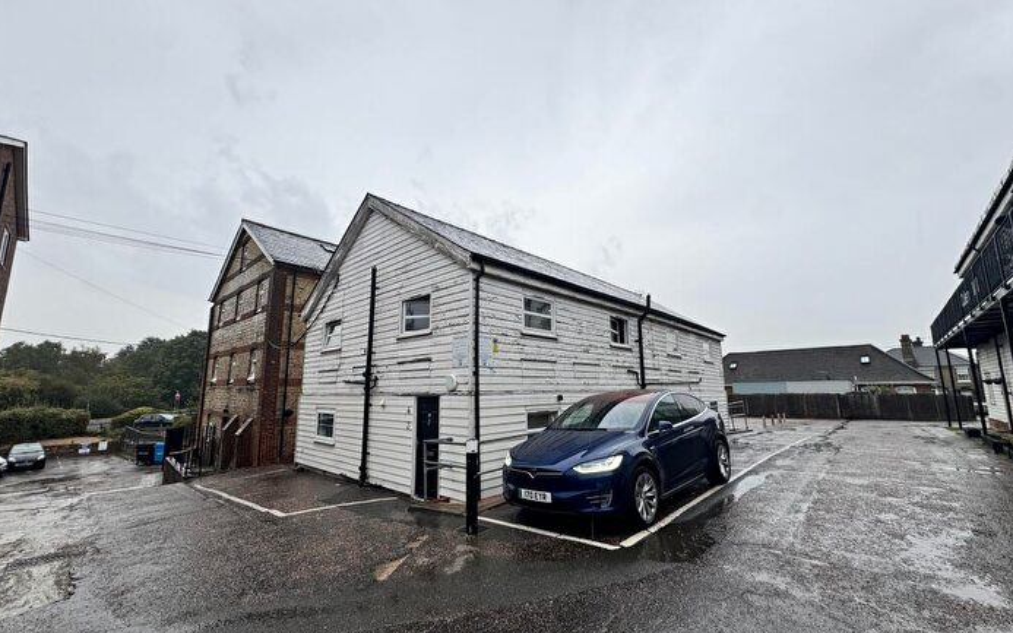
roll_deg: -0.1
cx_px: 506
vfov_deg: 74.8
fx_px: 414
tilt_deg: +10.2
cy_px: 325
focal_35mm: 15
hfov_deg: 101.5
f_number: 2.2
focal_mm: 2.22
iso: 40
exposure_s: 1/312
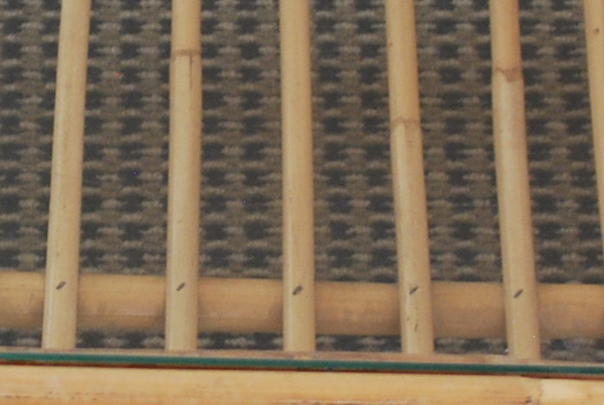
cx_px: 64
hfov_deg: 12.8
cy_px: 149
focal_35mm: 159
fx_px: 2672
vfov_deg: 8.7
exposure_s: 1/15
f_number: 4
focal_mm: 22
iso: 400
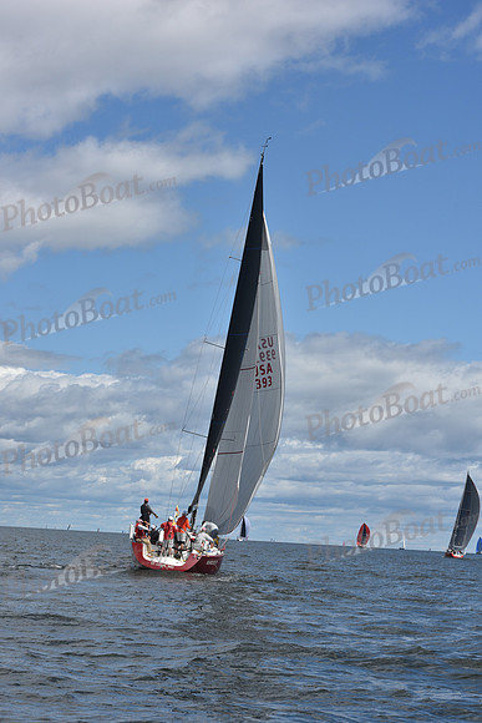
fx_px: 1565
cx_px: 241
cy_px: 362
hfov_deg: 17.5
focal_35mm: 78
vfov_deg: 26.0
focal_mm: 78
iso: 250
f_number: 11
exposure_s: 1/800
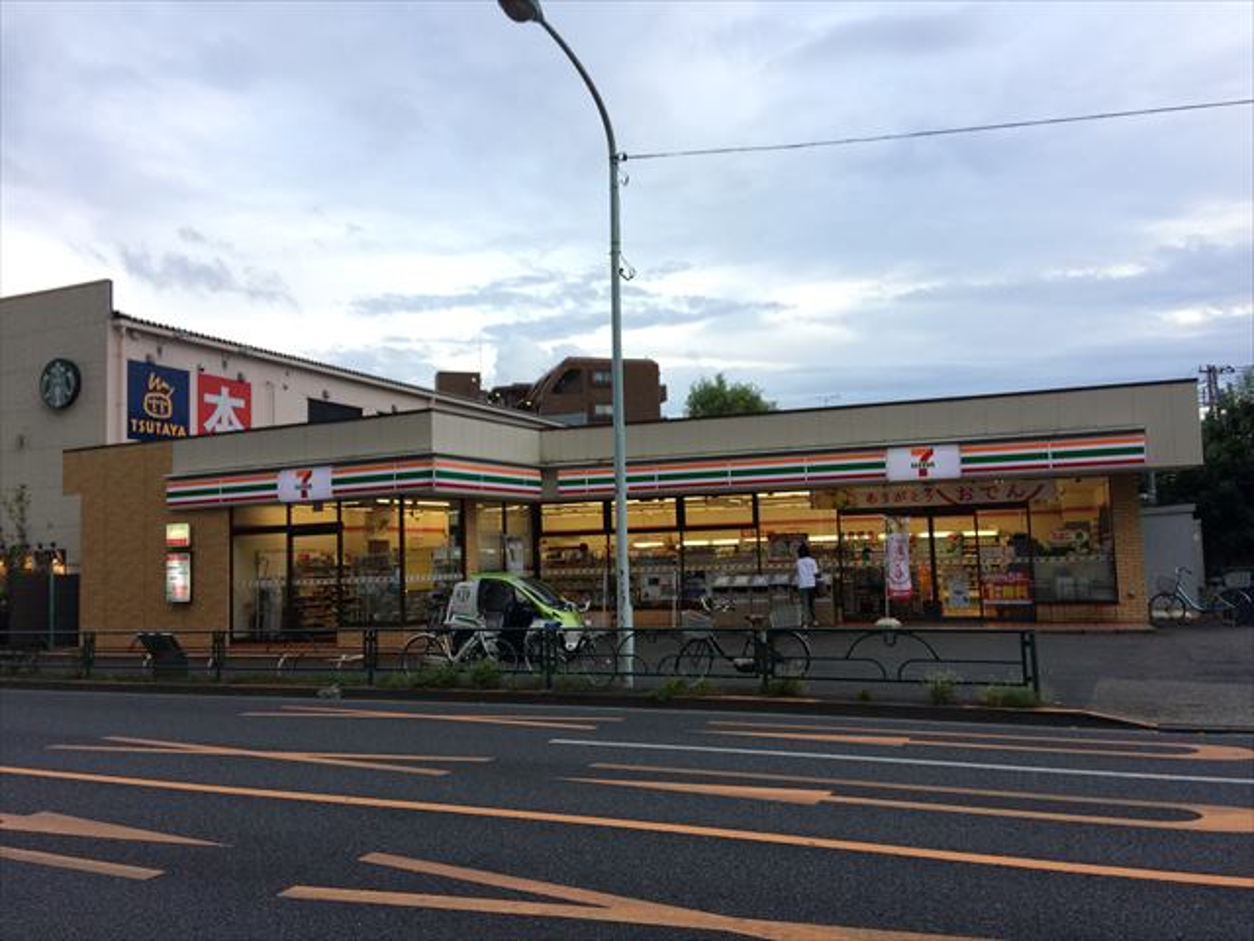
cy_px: 470
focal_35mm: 29
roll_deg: +2.1
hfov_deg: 61.7
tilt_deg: -0.8
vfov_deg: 48.2
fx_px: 1051
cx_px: 627
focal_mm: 4.15
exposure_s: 1/120
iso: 40
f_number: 2.2
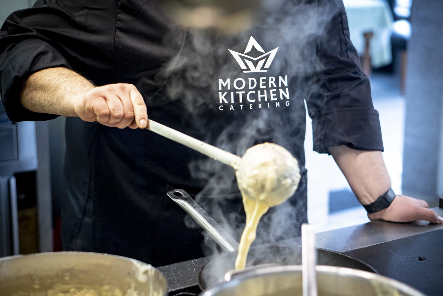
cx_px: 222
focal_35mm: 75
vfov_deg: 18.2
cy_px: 148
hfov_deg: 27.0
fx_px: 923
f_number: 2.2
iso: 1600
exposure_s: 1/160
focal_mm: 50
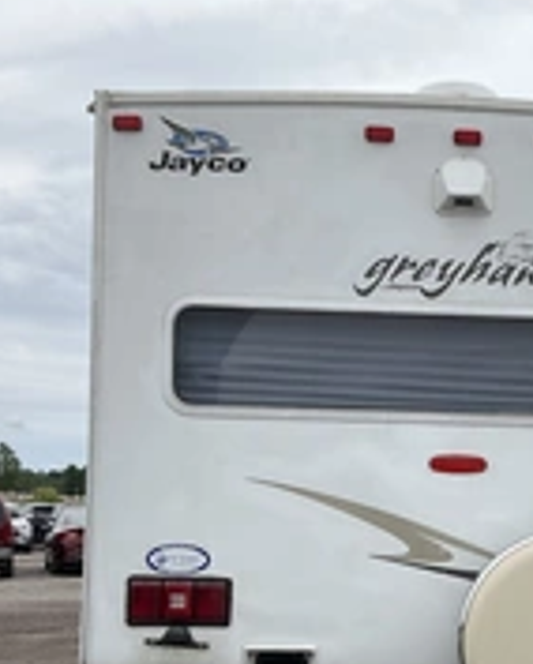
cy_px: 503
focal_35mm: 64
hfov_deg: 23.2
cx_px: 499
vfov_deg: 29.1
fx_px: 1260
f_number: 1.8
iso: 25
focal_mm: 3
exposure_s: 1/2227
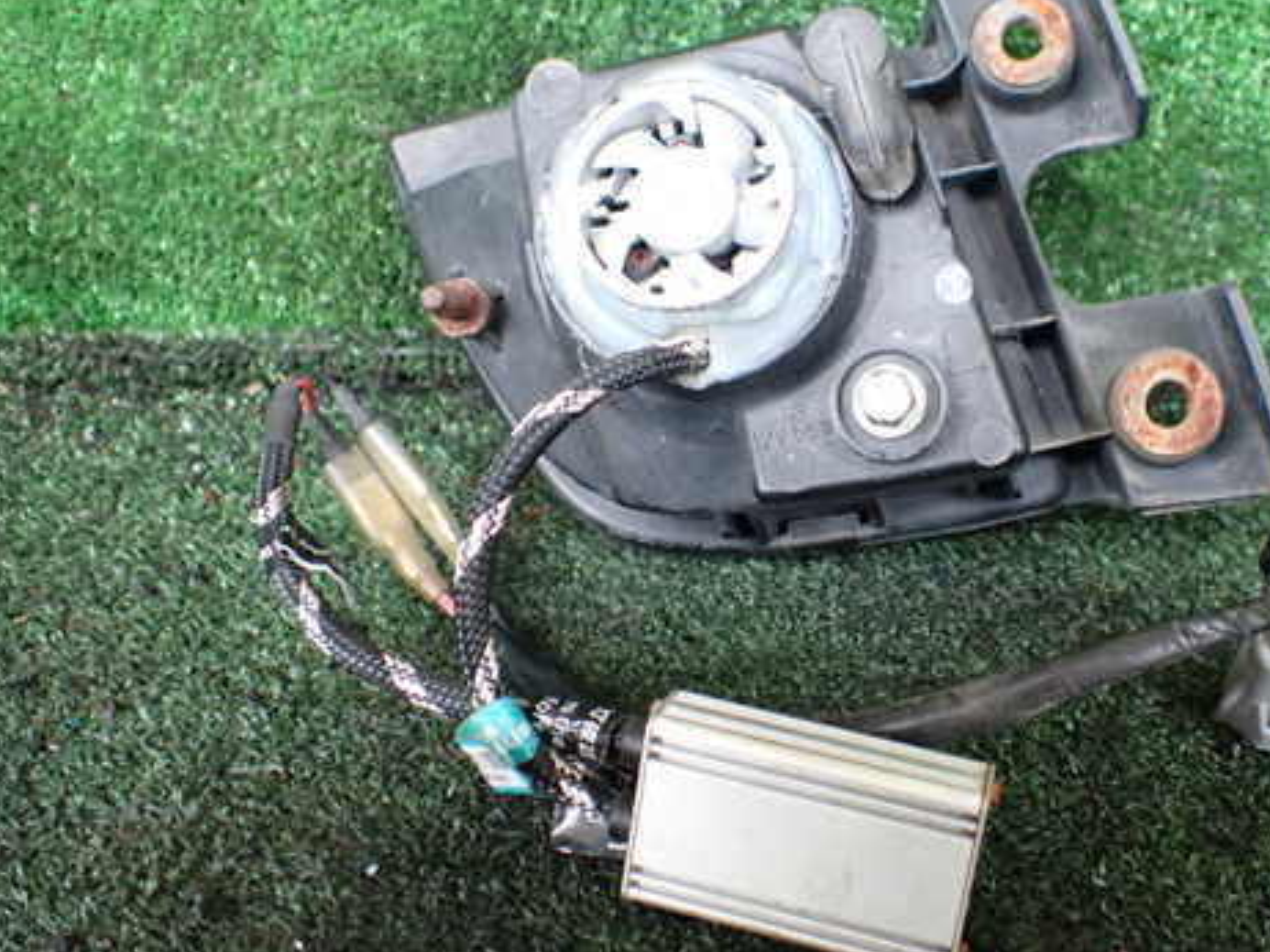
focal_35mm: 39
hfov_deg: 47.4
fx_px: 1430
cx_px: 808
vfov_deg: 36.8
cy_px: 457
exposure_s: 1/125
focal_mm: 5.4
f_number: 2.3
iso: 640
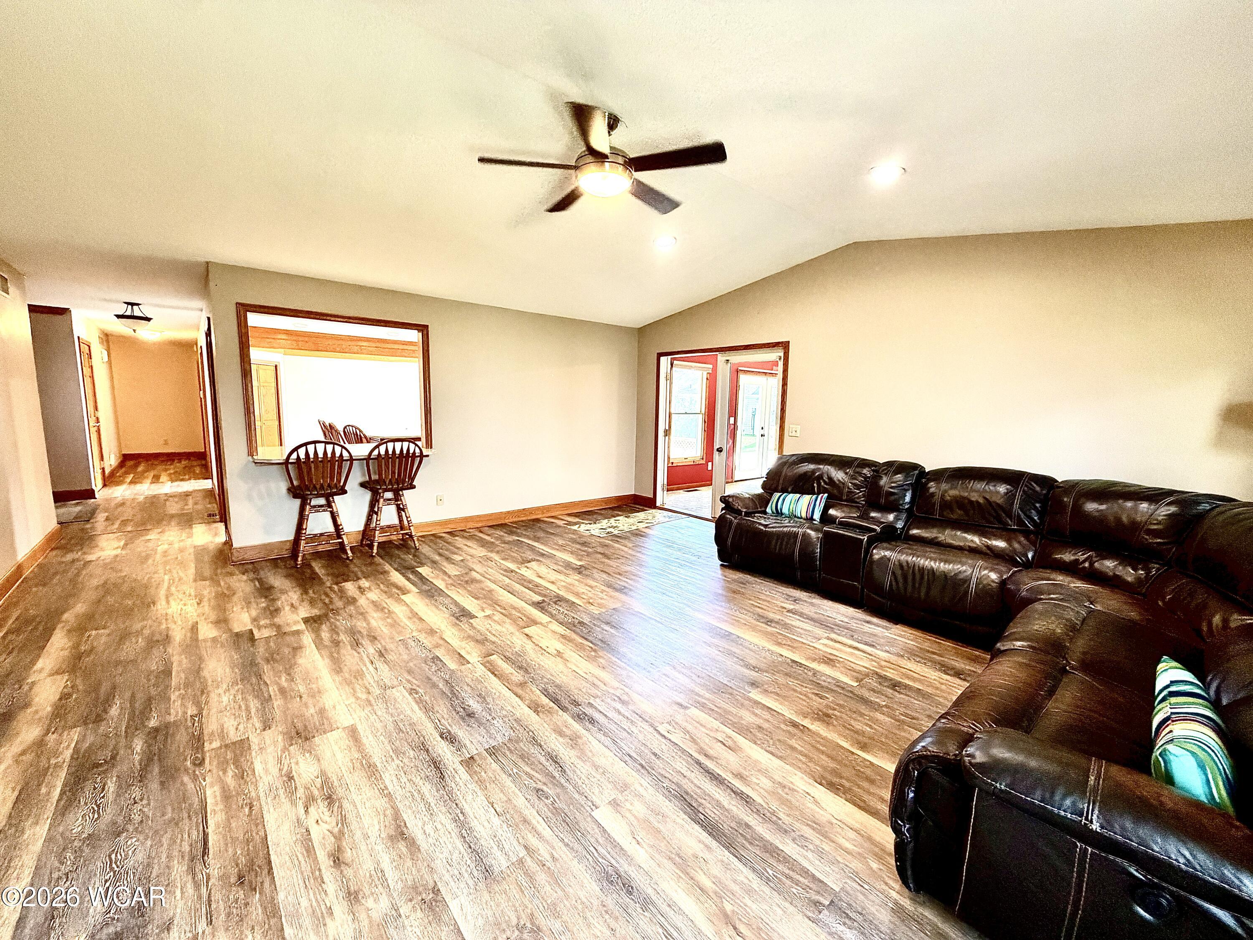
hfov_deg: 102.1
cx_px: 626
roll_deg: -1.5
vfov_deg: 85.7
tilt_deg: -7.6
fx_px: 507
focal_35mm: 14
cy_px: 470
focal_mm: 2.22
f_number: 2.2
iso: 400
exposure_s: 1/60
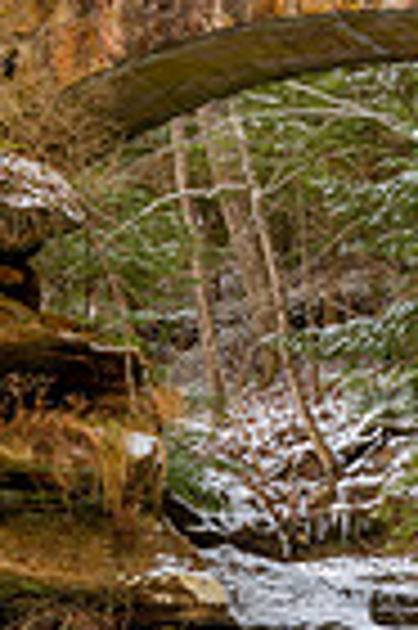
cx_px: 337
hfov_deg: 4.4
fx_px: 5395
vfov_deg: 6.7
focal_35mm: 309
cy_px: 621
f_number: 13
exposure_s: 1/10
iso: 100
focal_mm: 64
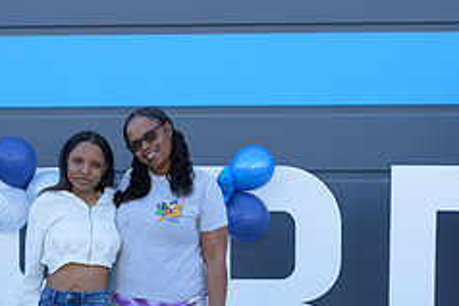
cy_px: 247
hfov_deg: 29.8
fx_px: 855
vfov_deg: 20.1
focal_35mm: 67
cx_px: 150
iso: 100
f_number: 4
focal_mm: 27.5
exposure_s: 1/200
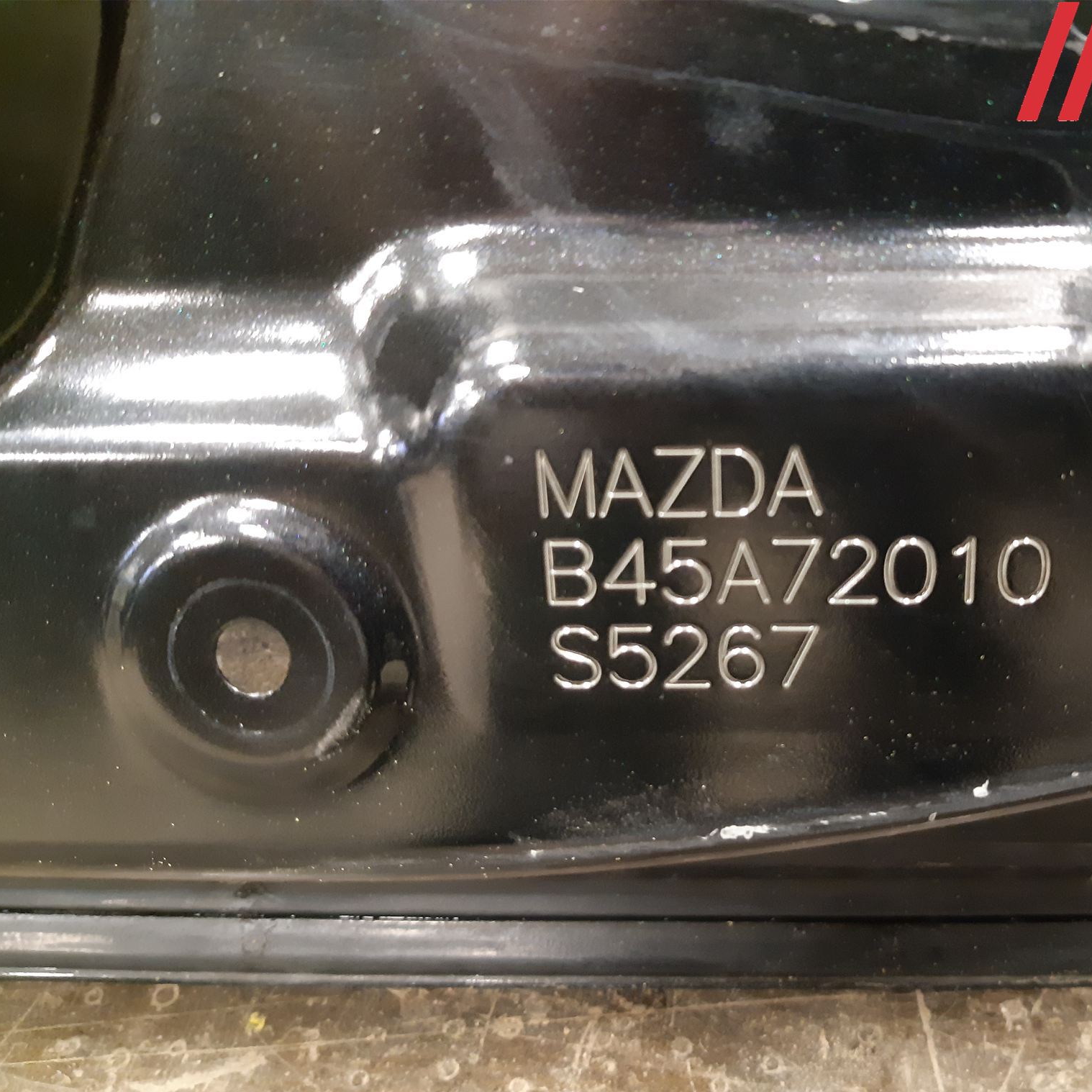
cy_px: 552
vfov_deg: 52.5
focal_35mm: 31
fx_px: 1106
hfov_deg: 51.6
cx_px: 722
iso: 640
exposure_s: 1/17
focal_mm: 3.93
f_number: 1.7
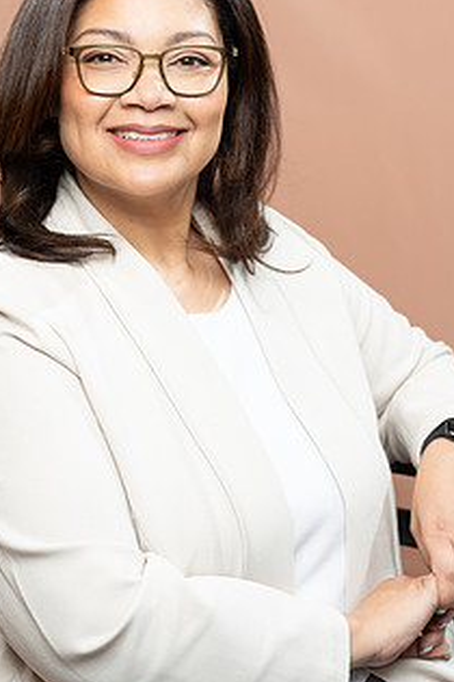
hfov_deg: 13.7
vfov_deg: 20.4
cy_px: 290
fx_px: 1892
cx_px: 197
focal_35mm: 100
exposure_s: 1/160
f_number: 4
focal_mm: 70
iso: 320
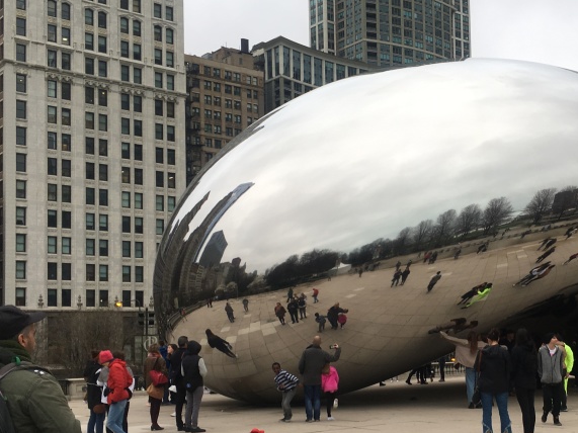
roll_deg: +1.7
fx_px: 868
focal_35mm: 52
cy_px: 290
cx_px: 421
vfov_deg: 27.8
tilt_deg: +3.3
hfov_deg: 36.1
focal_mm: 4.15
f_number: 2.2
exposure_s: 1/185
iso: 25
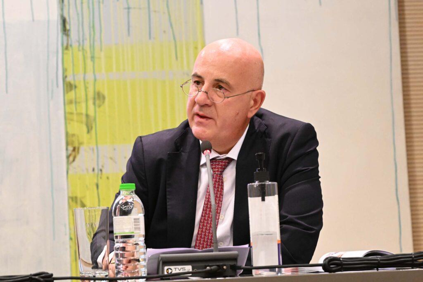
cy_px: 141
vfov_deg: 10.1
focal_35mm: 136
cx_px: 212
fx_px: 1598
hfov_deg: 15.1
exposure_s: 1/160
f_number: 5.6
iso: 5600
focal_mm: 91
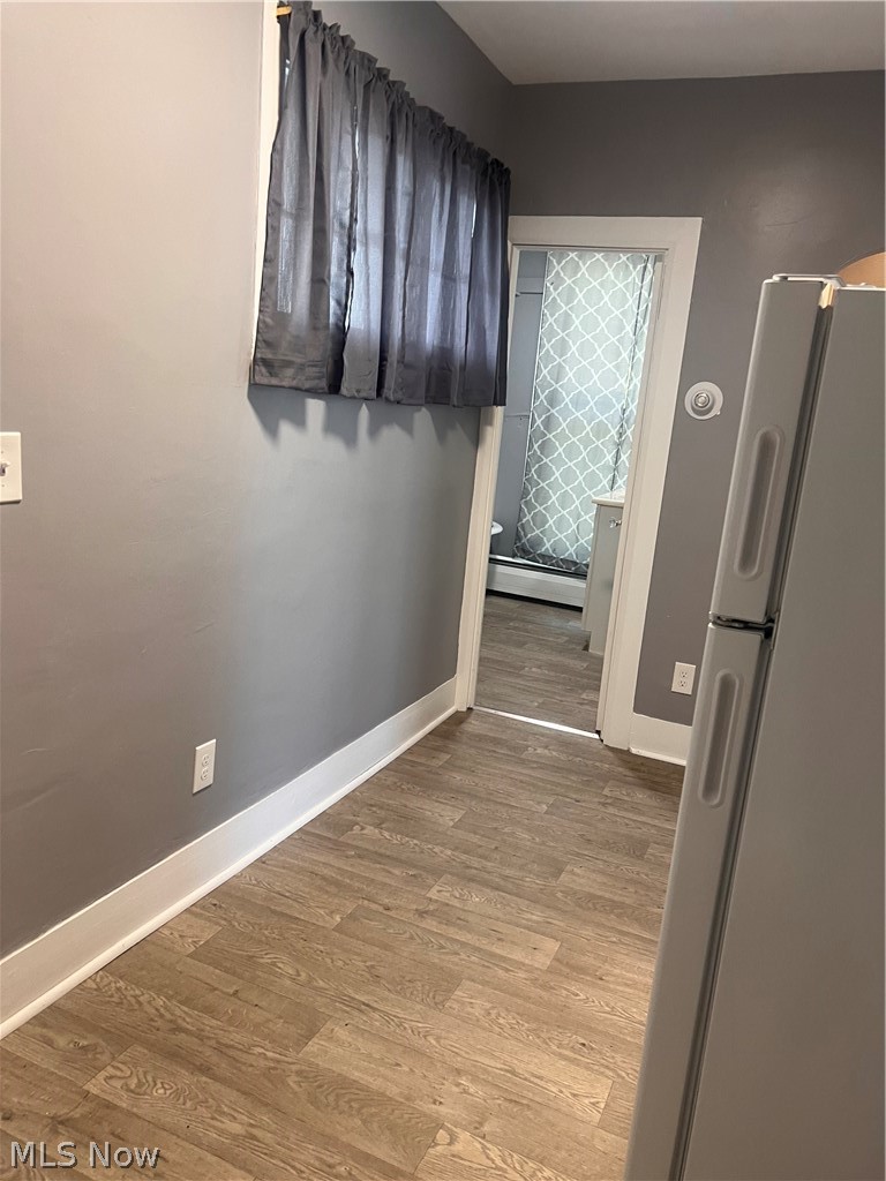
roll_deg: -3.2
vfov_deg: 67.3
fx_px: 887
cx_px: 443
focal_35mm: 26
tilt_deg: -12.7
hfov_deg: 53.1
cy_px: 590
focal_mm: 5.7
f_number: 1.5
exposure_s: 1/60
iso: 125
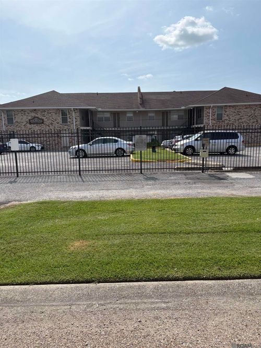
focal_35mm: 26
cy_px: 174
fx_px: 261
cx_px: 130
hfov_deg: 53.0
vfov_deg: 67.3
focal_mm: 5.96
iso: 50
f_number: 1.6
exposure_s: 1/5348
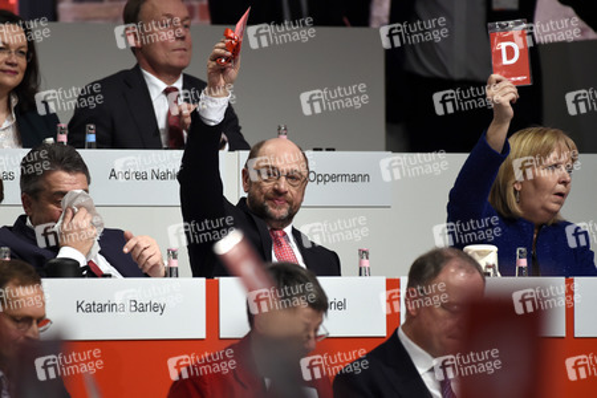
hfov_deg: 4.1
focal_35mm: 500
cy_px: 199
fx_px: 8291
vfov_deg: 2.7
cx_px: 298
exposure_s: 1/250
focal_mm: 500
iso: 2500
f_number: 5.6
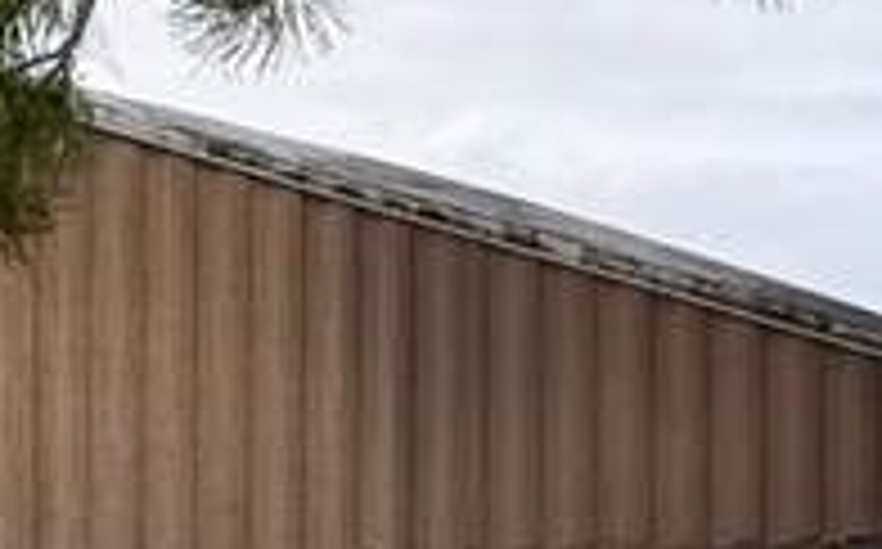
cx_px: 1426
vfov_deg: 3.9
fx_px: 7995
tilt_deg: +4.7
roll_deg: -1.7
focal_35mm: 333
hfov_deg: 6.2
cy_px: 698
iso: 64
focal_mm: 6.76
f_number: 1.78
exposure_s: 1/2415
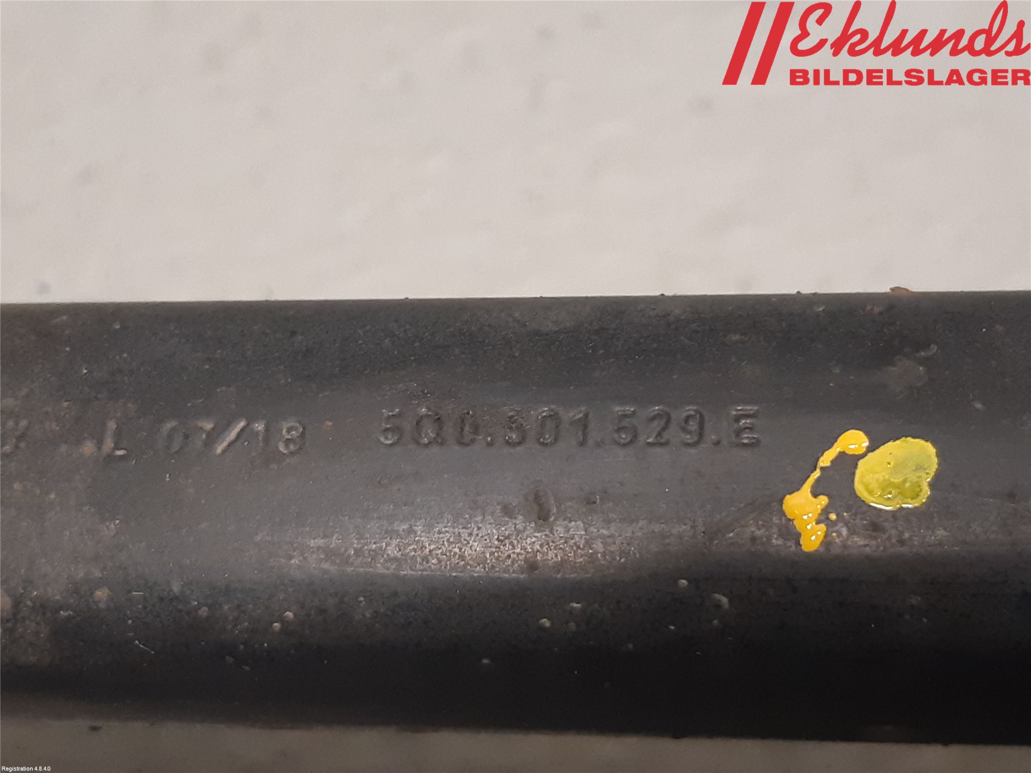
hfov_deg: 67.3
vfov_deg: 53.1
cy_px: 386
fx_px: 774
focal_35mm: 26
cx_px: 516
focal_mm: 3.93
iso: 200
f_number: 1.7
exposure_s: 1/60
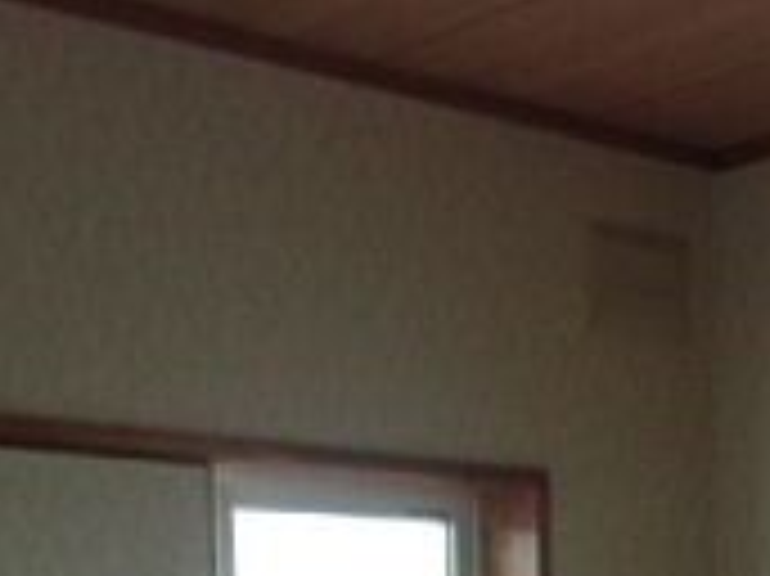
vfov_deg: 14.3
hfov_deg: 21.3
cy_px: 1076
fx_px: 2001
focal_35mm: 90
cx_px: 711
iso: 400
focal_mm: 4.24
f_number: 3
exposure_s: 1/100
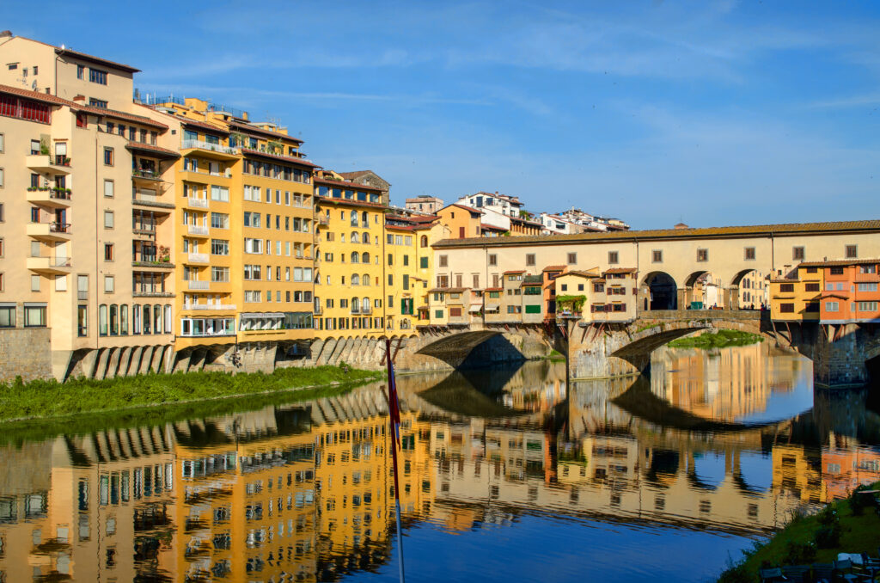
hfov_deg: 45.0
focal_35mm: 44
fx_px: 1061
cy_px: 292
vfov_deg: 30.7
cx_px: 440
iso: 100
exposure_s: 1/320
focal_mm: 29
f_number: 9
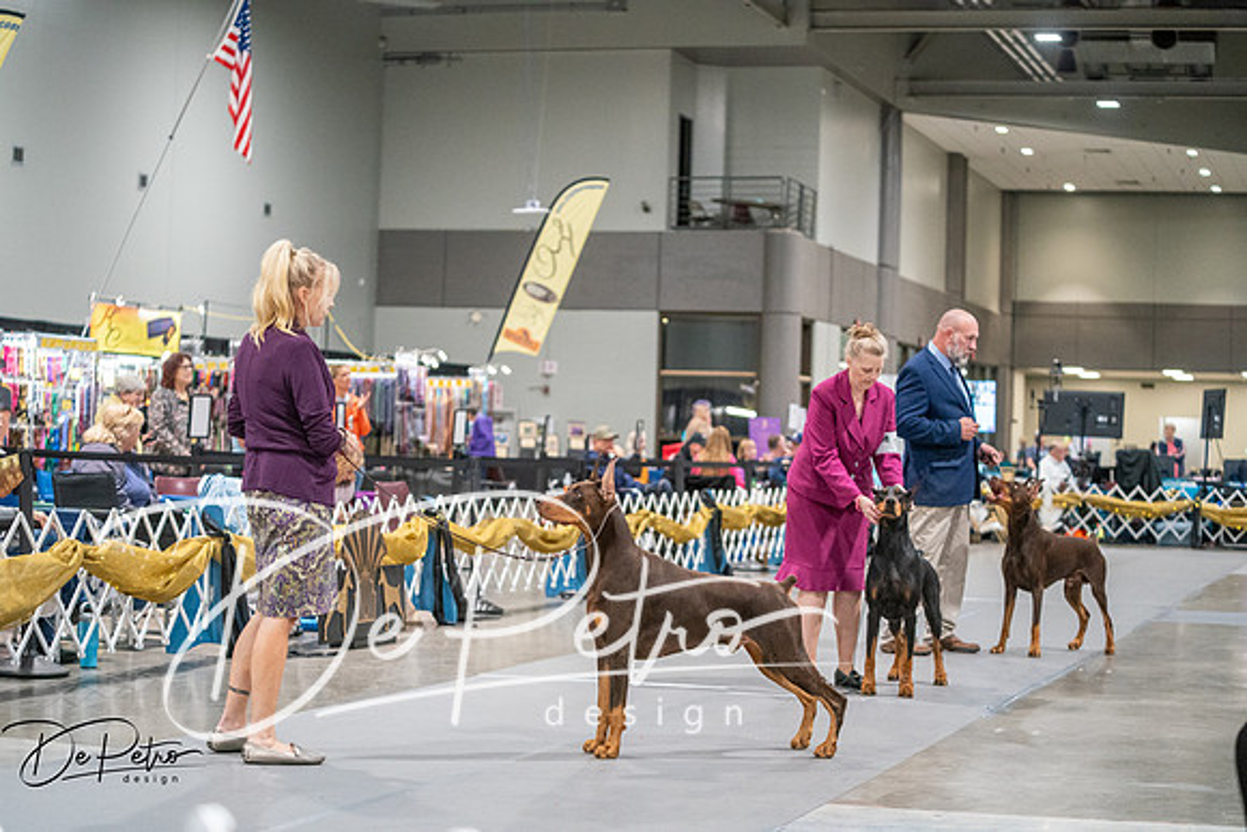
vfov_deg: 19.5
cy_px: 416
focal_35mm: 70
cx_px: 624
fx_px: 2425
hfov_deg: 28.8
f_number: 2.8
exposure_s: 1/250
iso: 6400
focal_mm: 70
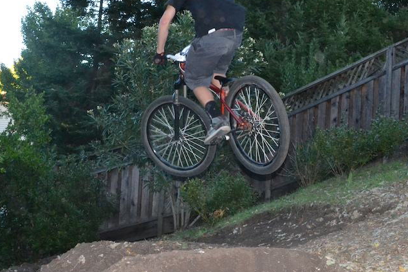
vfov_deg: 21.5
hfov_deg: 31.9
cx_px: 224
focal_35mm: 63
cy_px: 97
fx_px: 714
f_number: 11
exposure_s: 1/200
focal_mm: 26
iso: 3200
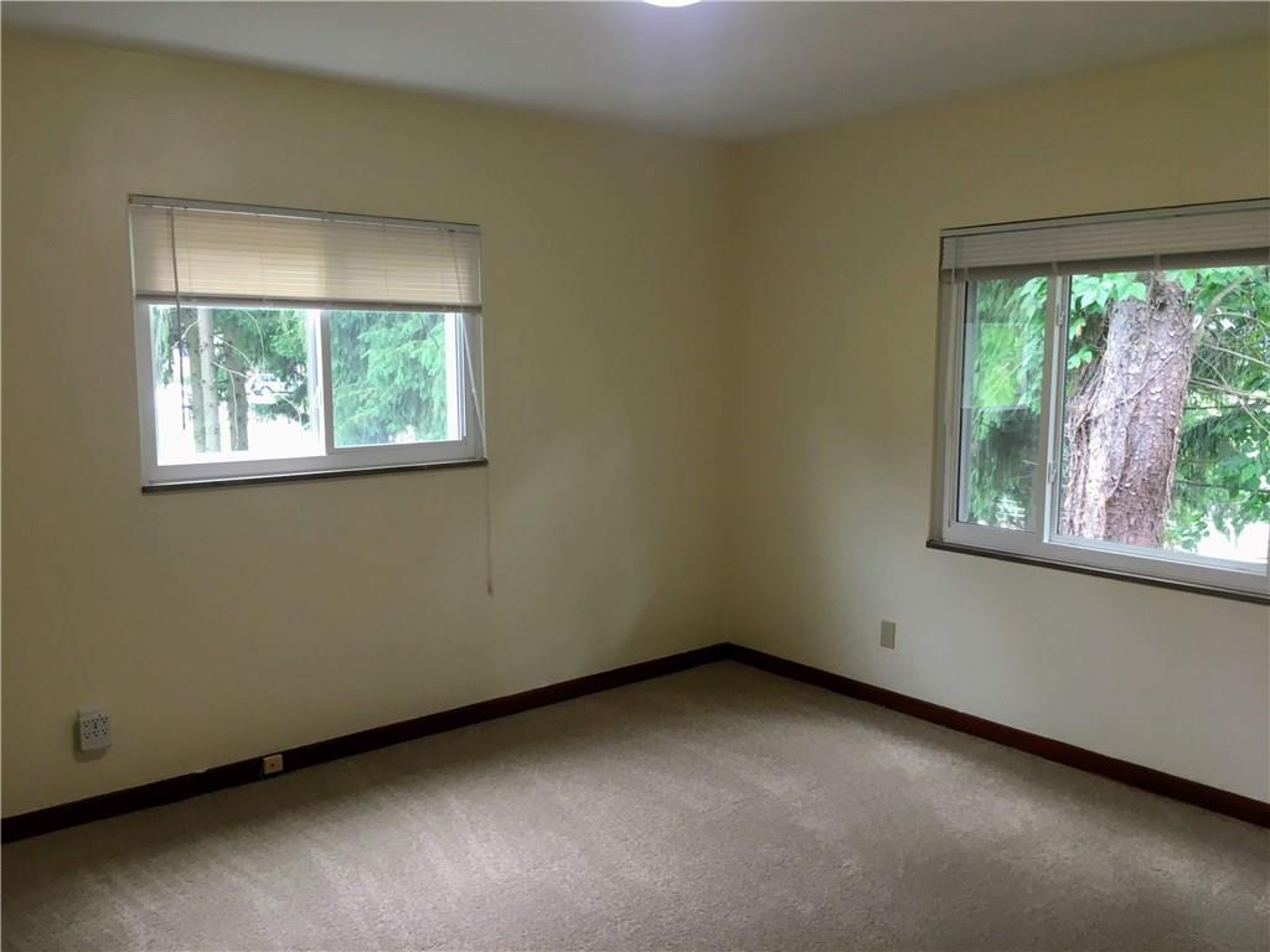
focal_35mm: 29
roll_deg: +0.0
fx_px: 1064
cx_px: 635
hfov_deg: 61.7
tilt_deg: -7.5
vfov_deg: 48.2
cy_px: 476
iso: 50
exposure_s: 1/30
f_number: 2.2
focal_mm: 4.15
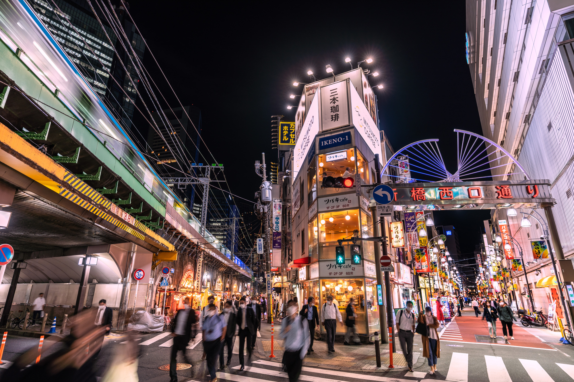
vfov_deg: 61.9
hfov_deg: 84.0
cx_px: 287
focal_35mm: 20
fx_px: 319
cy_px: 191
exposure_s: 1/6
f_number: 3.2
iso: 100
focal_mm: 20
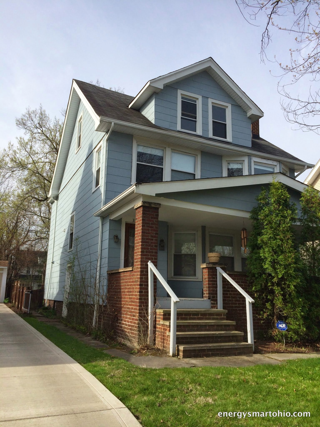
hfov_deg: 46.8
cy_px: 214
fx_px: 370
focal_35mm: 30
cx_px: 160
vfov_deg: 60.0
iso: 40
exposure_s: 1/2053
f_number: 2.2
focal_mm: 4.12
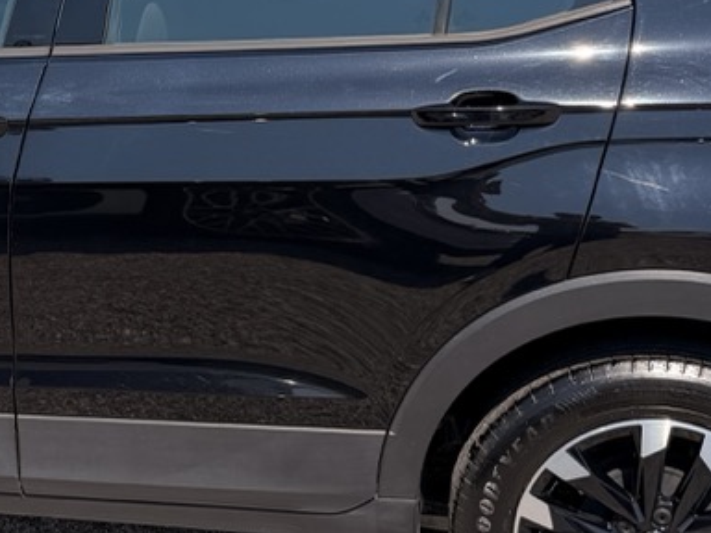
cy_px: 211
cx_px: 124
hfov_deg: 24.0
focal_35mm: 80
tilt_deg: -14.2
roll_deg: +0.0
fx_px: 1643
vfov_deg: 18.4
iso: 80
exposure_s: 1/5319
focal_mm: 6.76
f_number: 1.78
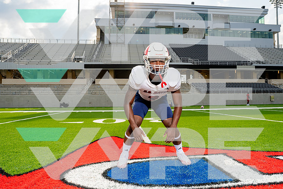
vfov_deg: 49.5
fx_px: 205
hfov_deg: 69.3
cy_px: 94
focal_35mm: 26
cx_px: 142
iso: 100
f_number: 8
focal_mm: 26
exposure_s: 1/250
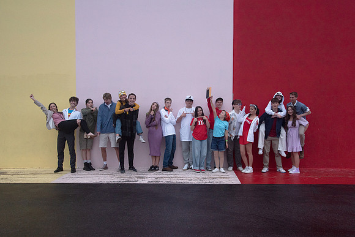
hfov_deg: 49.1
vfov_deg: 33.9
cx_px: 192
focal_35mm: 39
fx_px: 389
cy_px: 128
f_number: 5
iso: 800
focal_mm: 34
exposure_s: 1/250
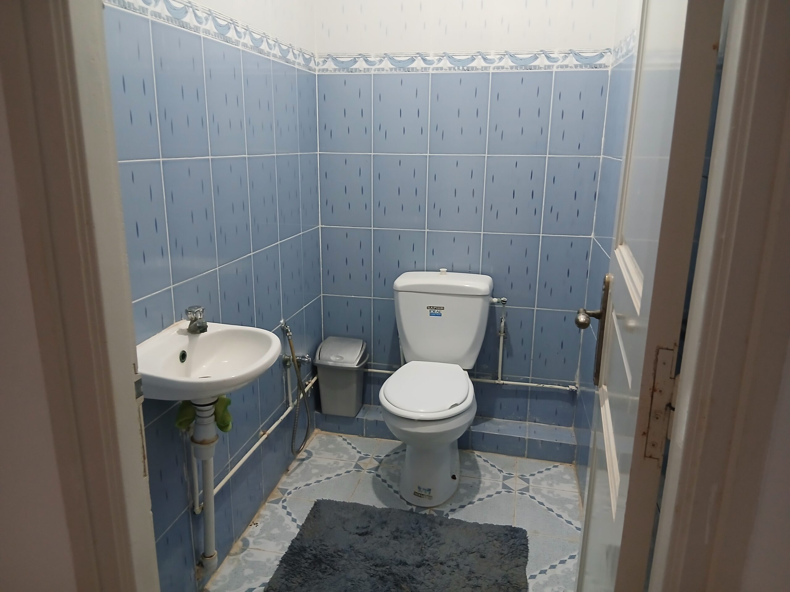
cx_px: 395
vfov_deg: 53.1
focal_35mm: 26
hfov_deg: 67.3
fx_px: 593
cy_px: 296
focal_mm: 3.98
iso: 250
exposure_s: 1/25
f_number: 1.8
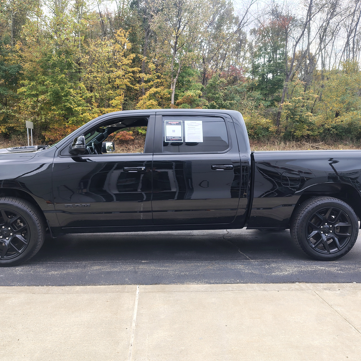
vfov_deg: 55.6
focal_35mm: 29
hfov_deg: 55.6
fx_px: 342
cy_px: 182
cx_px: 178
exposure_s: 1/163
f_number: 1.8
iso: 100
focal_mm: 5.56
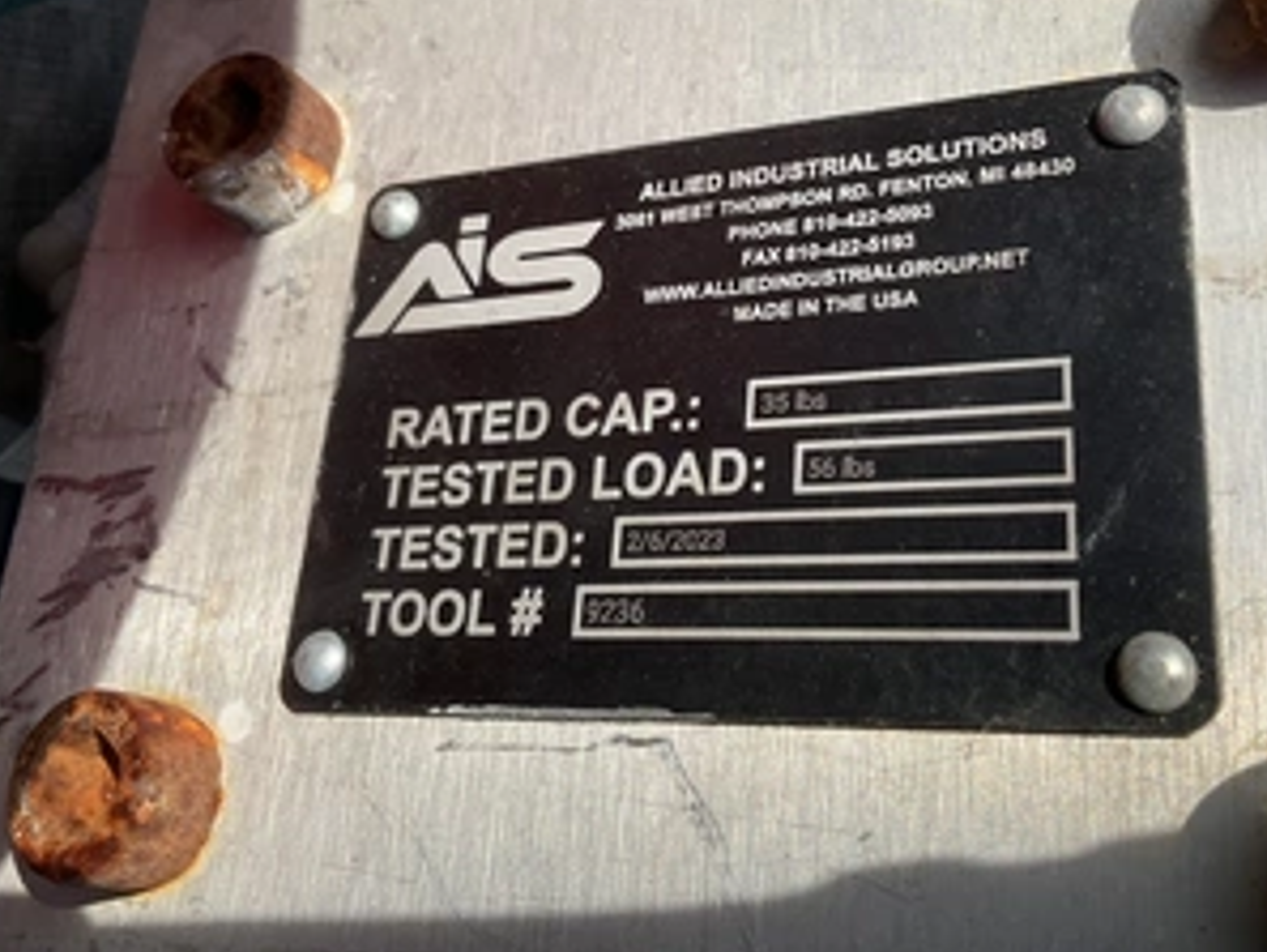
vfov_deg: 36.5
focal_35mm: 39
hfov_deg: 47.8
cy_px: 320
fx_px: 1428
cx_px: 653
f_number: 1.8
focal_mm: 3
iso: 25
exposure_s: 1/1534
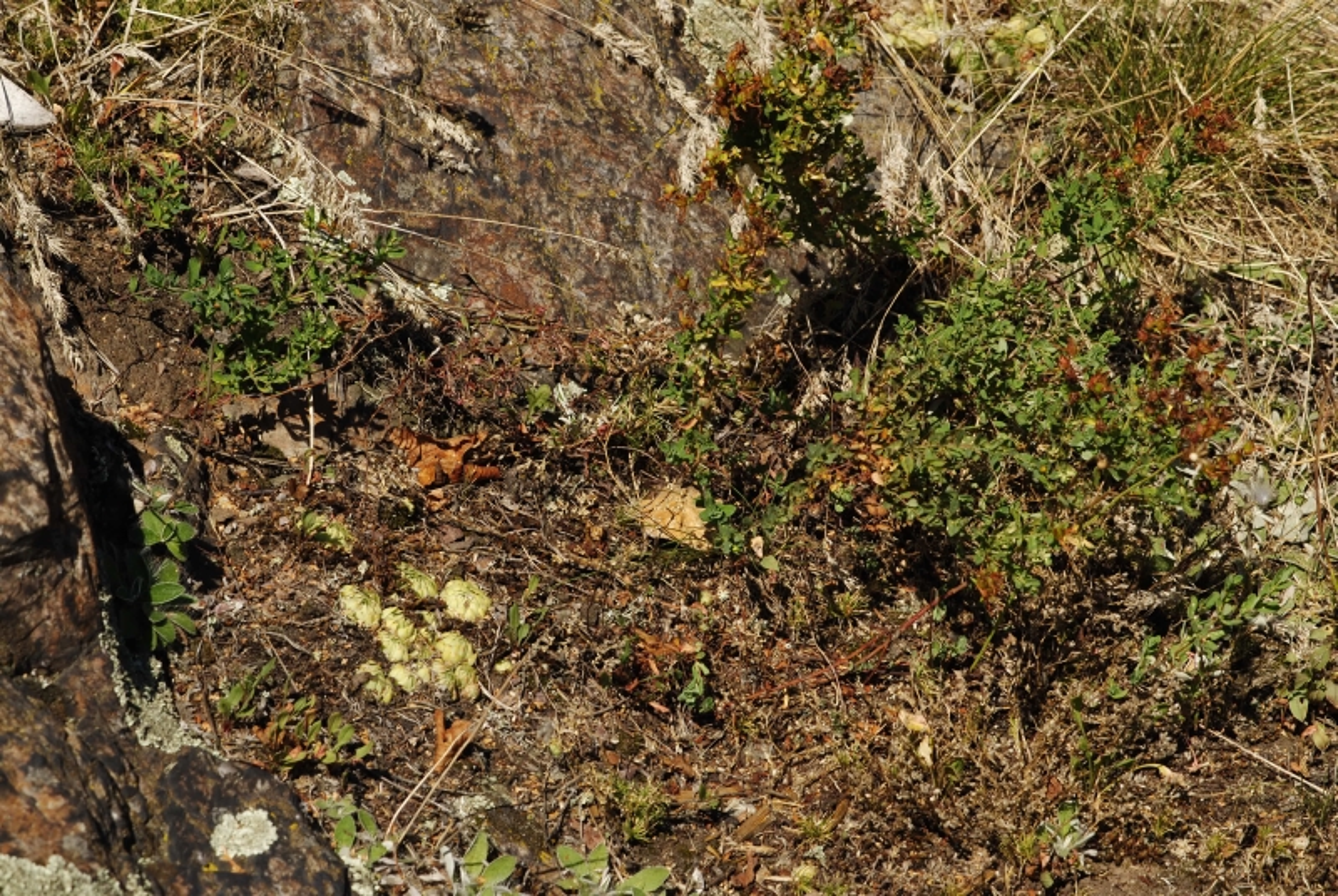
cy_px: 448
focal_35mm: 128
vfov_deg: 10.8
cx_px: 669
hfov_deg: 16.0
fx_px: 4746
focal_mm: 85
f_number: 9
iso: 100
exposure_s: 1/250
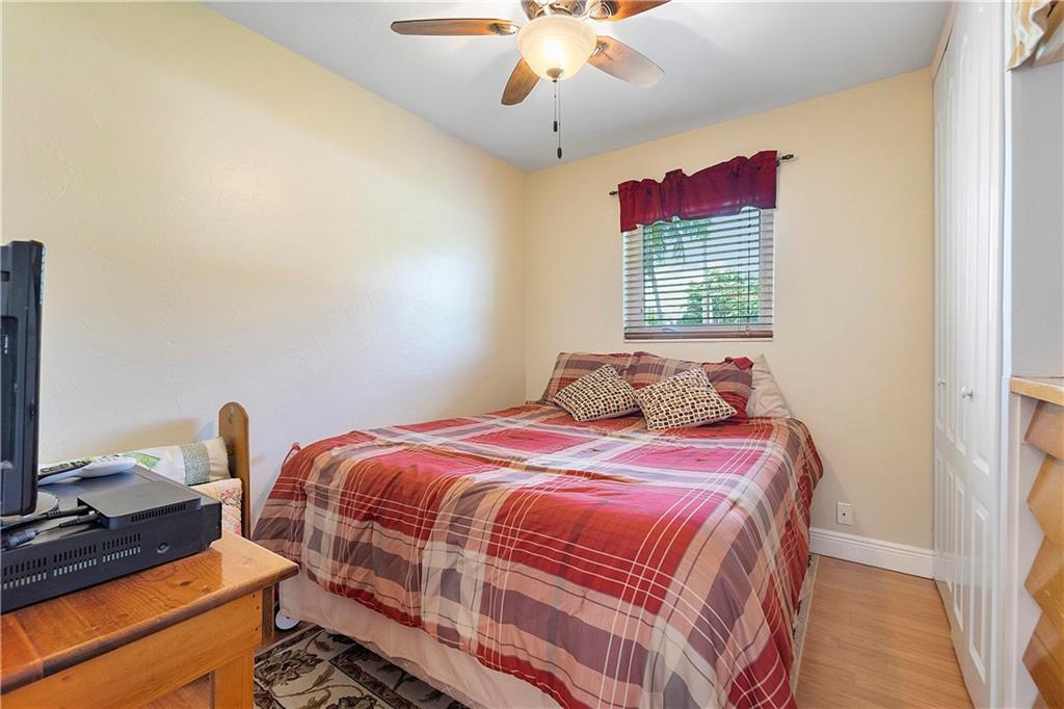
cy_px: 354
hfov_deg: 100.4
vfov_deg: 77.3
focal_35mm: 15
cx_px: 532
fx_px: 443
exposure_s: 1/30
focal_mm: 10
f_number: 6.3
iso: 320
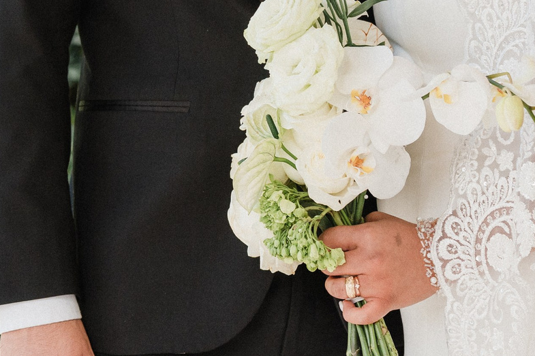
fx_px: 2511
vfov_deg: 8.0
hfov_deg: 12.1
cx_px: 108
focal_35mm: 169
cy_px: -84
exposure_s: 1/200
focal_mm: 47
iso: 500
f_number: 3.2
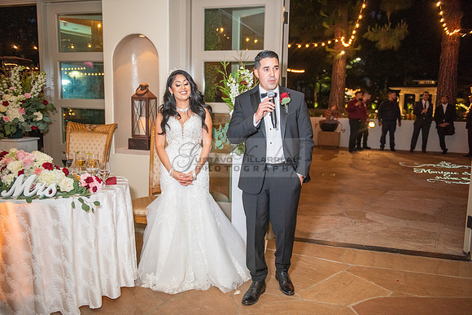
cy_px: 158
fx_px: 420
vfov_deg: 41.1
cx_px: 236
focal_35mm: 32
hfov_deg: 58.7
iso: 1250
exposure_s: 1/125
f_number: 2.8
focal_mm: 32
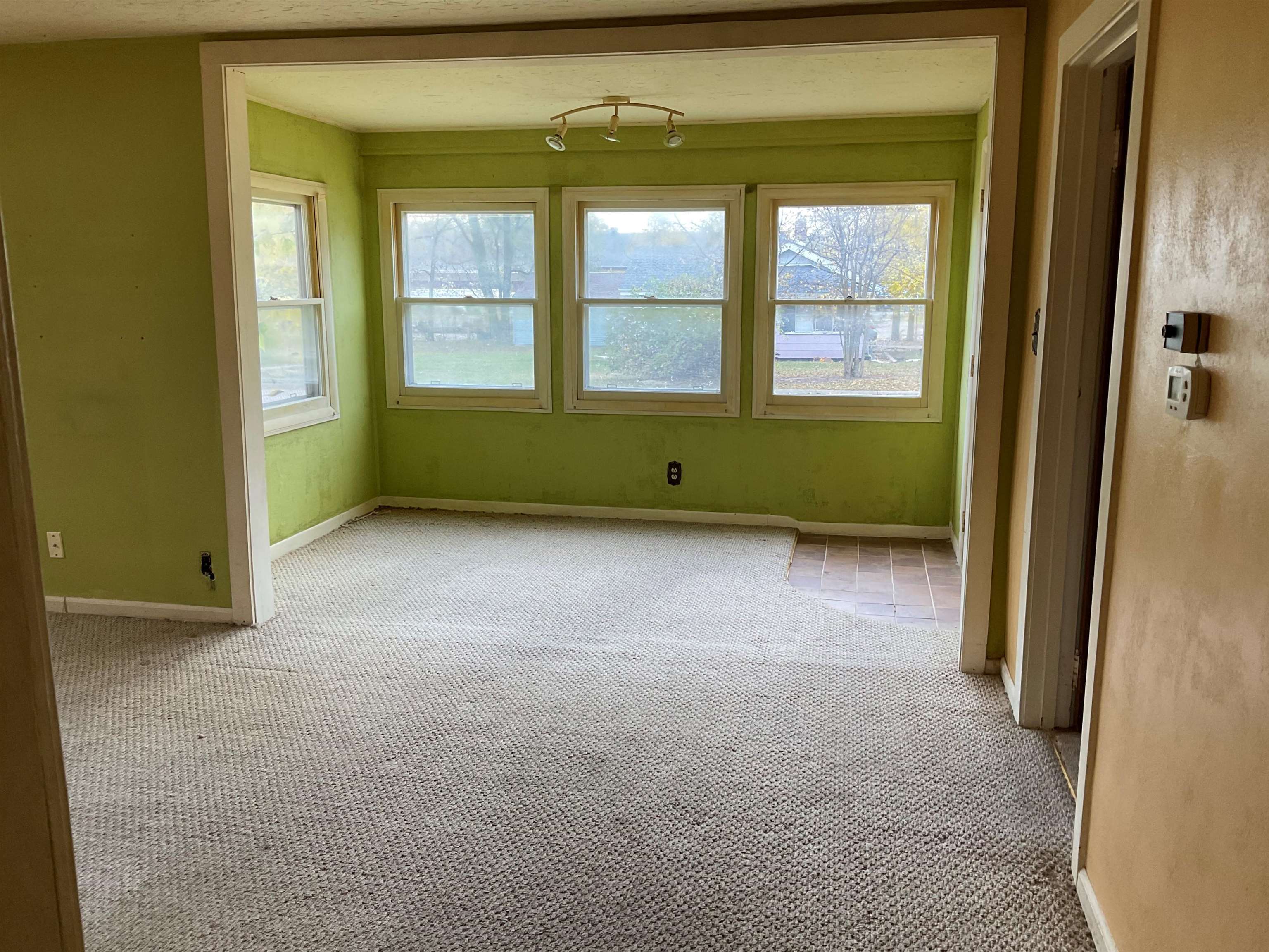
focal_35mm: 29
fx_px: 1063
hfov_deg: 61.7
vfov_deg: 48.2
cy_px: 476
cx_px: 634
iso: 40
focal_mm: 3
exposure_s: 1/120
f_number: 1.8
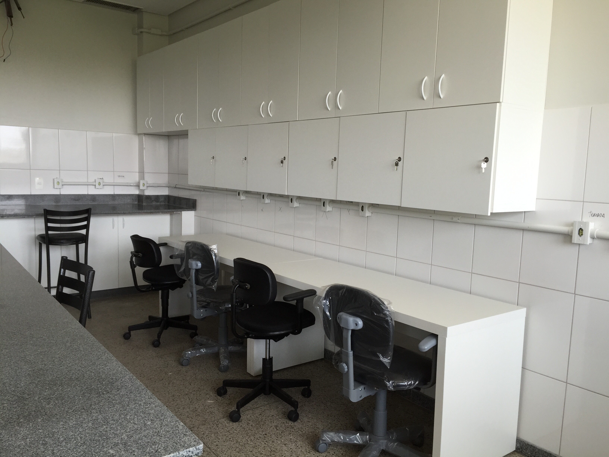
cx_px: 304
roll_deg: -2.8
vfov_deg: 48.2
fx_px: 510
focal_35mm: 29
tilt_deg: -7.3
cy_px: 228
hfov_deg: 61.7
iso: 32
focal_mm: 4.15
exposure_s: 1/60
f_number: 2.2
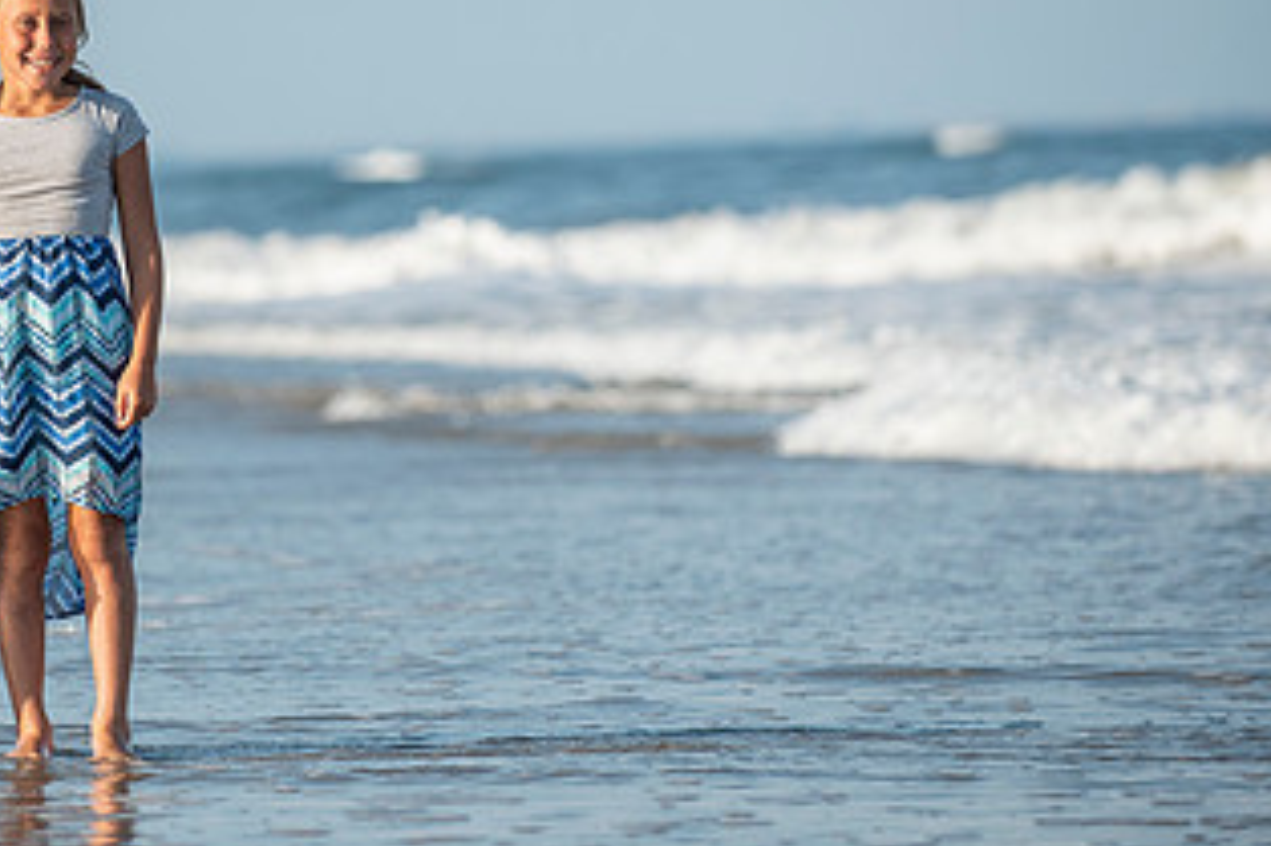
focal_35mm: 296
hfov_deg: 7.0
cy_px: 233
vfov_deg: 4.6
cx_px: 215
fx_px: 10445
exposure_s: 1/4000
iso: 250
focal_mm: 160
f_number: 3.5
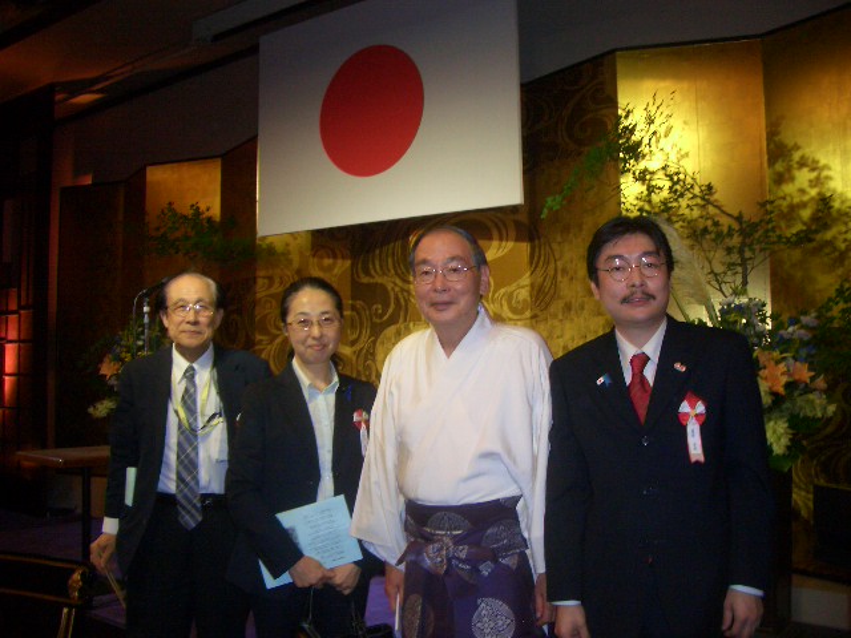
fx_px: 860
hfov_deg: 52.6
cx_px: 426
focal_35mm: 35
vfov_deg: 40.7
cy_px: 319
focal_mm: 5.8
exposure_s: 1/60
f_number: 2.6
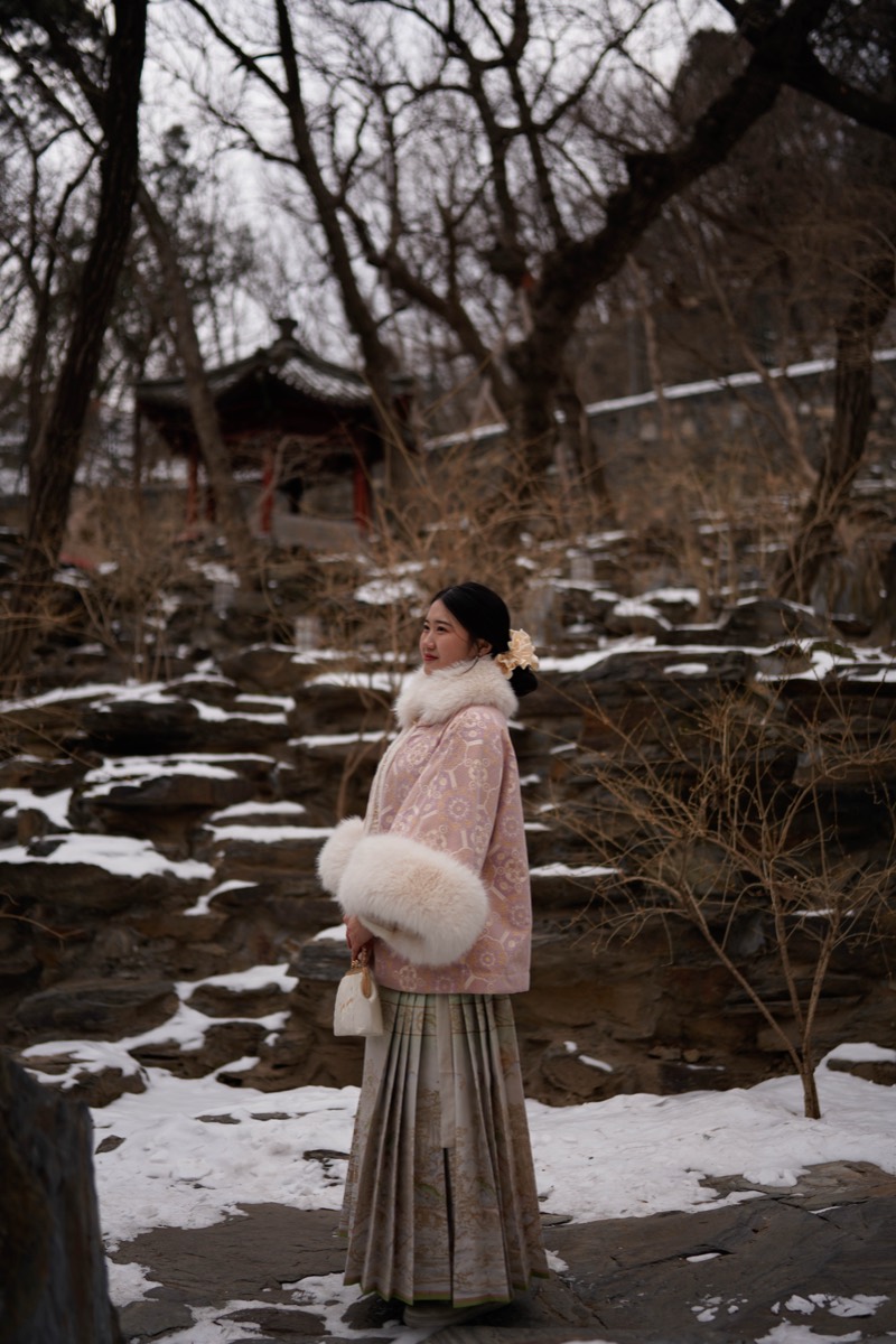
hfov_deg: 37.9
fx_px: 1307
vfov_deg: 54.4
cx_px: 448
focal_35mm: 35
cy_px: 672
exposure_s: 1/1600
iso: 100
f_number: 1.4
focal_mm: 35
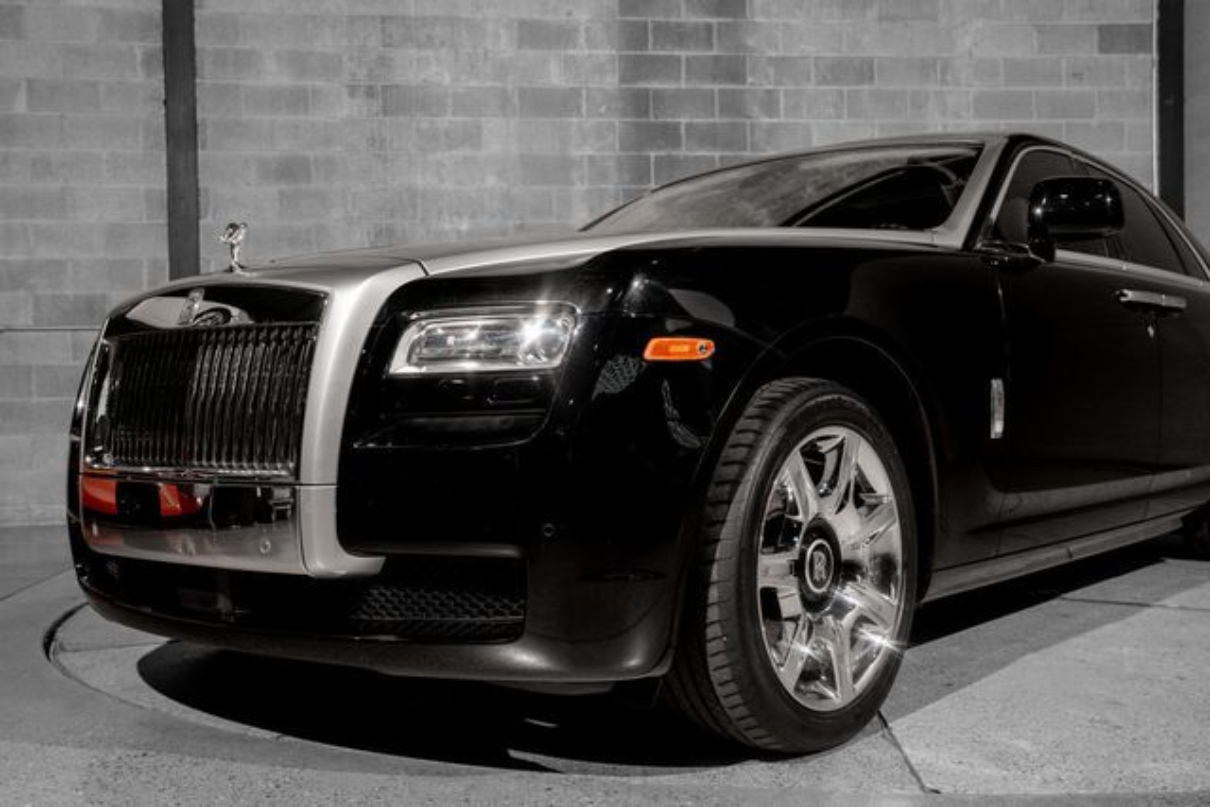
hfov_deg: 50.1
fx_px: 1294
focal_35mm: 38
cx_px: 605
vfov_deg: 34.7
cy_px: 390
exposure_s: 1/60
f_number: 6.3
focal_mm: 37
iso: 320
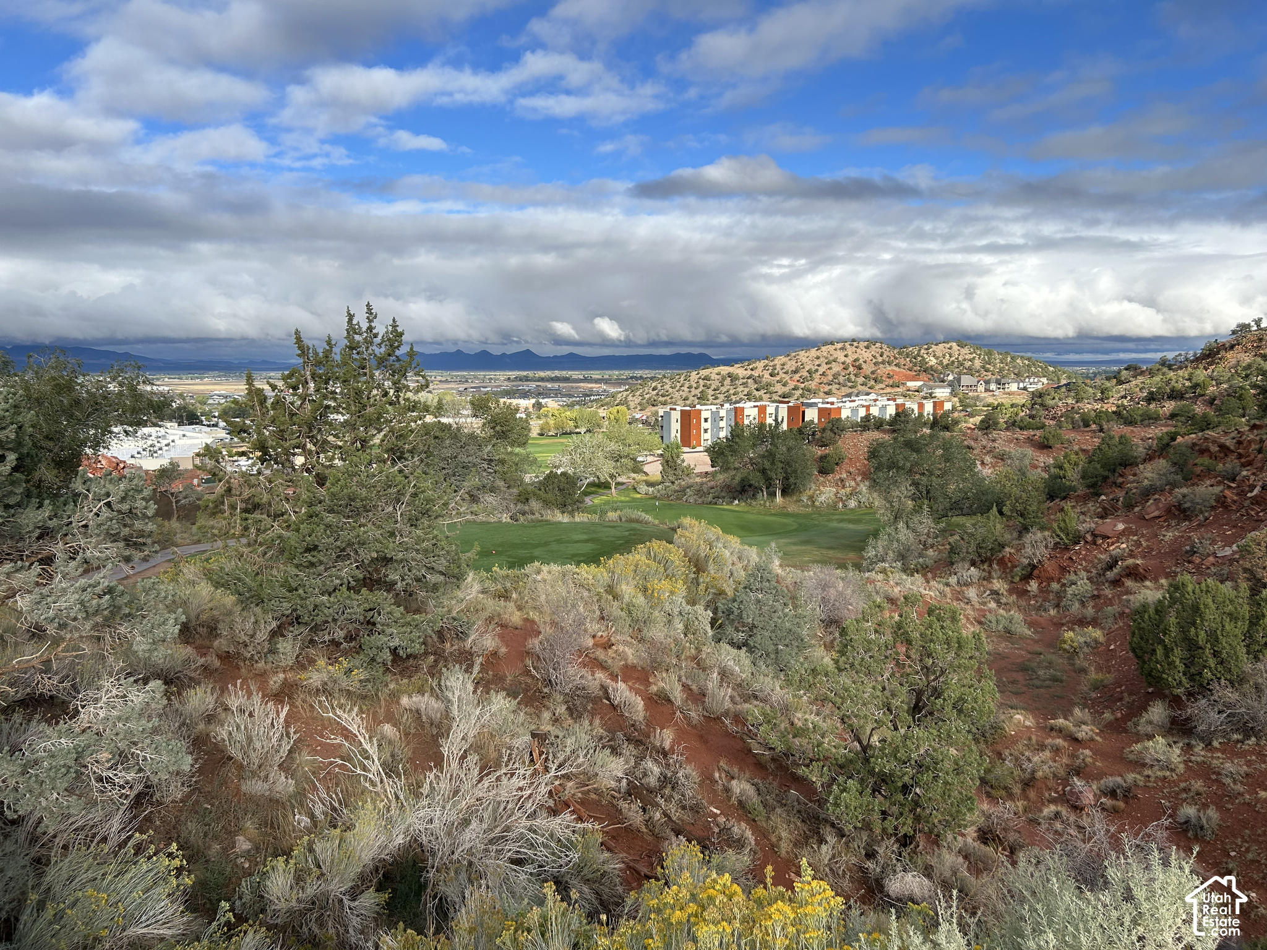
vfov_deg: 53.1
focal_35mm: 26
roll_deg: +0.3
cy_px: 475
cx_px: 634
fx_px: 952
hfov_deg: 67.3
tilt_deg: -7.4
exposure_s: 1/3968
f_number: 1.5
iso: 50
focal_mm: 5.7
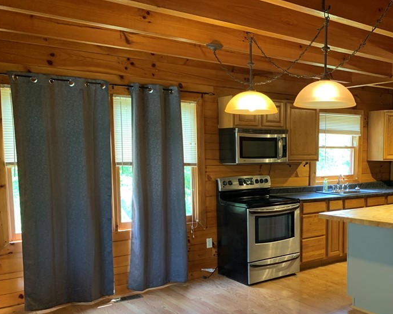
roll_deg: -0.6
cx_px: 288
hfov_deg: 46.5
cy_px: 201
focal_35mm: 38
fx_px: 442
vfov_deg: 38.8
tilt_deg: -4.9
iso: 200
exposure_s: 1/60
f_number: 1.8
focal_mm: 4.25
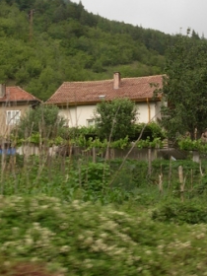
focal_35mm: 87
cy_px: 33
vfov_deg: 22.0
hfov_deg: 17.0
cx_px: 124
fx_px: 694
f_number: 2.9
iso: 79
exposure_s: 1/157
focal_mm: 6.3
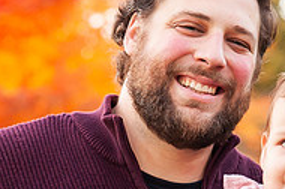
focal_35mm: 245
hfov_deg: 8.4
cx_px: 191
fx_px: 1936
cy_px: 162
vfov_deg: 5.6
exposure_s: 1/200
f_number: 3.5
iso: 800
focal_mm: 60
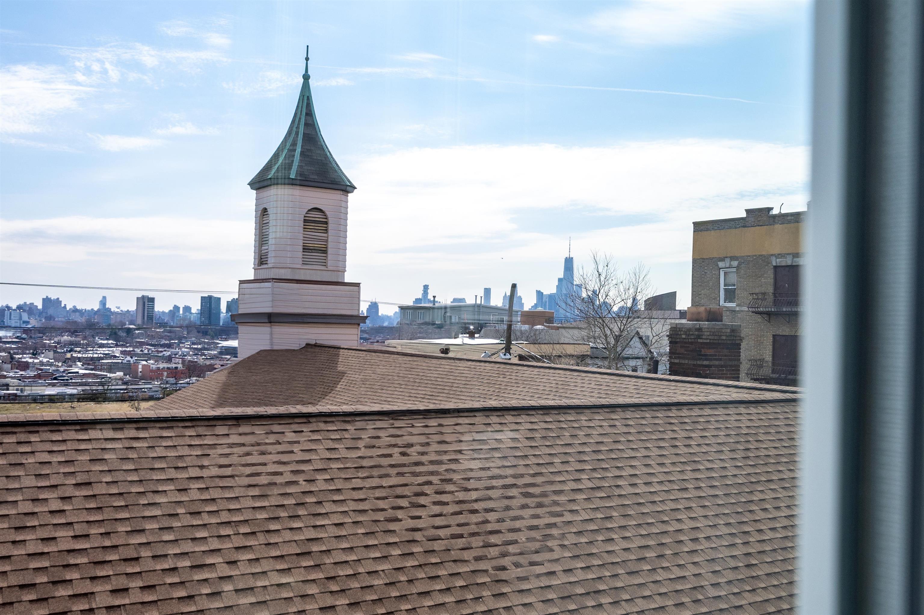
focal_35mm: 36
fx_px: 924
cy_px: 308
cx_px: 462
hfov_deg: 53.1
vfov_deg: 36.9
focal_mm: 24
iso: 500
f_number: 8
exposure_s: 1/800
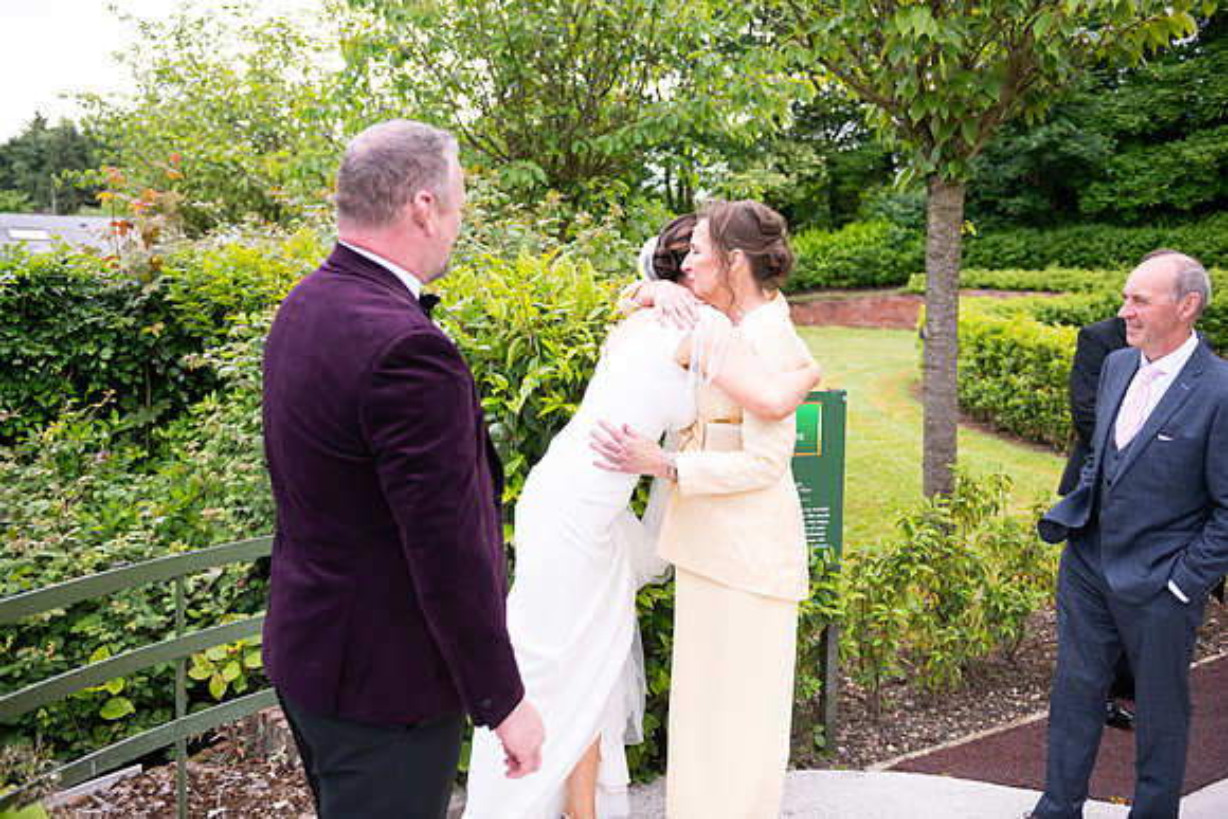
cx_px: 614
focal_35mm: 32
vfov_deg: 41.1
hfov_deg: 58.7
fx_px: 1092
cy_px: 410
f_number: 3.5
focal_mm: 32
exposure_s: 1/1250
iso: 250
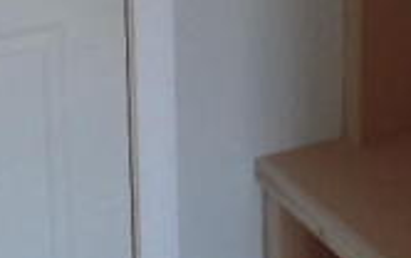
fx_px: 1098
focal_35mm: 98
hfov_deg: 21.2
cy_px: -156
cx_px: 175
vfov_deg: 12.5
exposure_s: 1/30
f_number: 2.8
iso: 200
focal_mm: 4.1
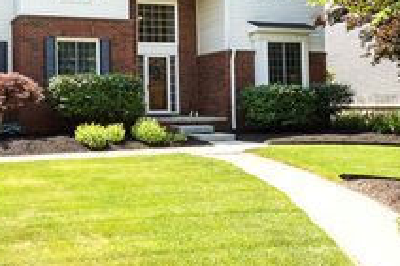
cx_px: 23
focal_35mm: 33
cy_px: 48
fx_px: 366
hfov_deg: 49.4
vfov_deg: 38.2
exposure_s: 1/200
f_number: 13
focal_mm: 14
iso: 400
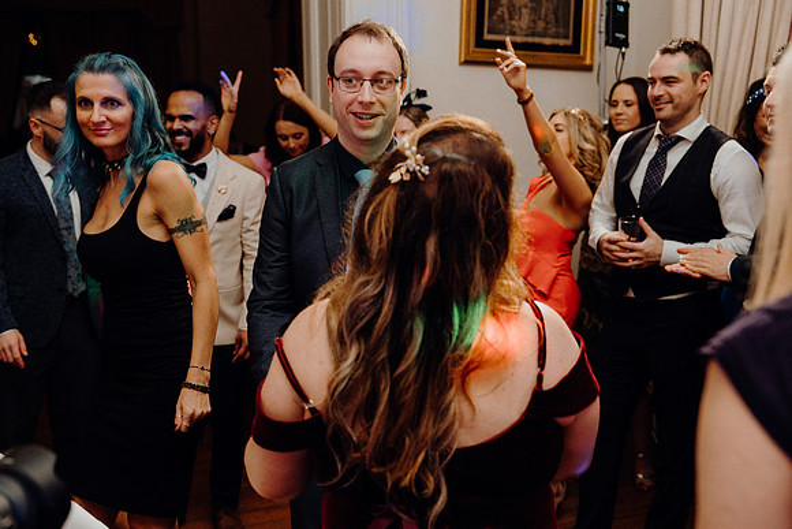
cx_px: 396
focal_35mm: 39
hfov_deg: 49.5
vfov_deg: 34.2
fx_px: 858
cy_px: 264
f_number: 3.5
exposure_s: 1/160
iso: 2500
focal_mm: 39
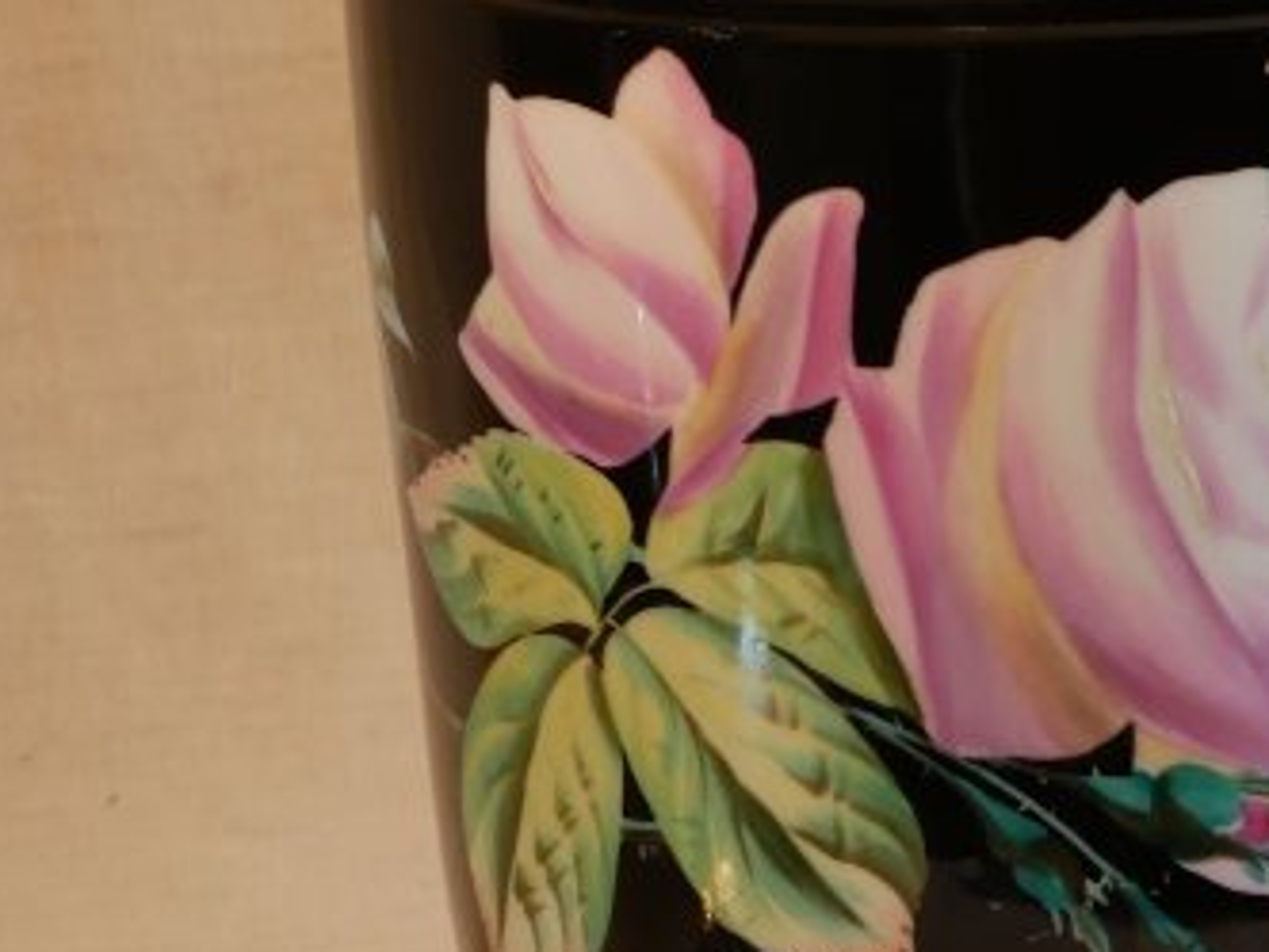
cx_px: 2148
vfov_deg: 6.8
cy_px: 250
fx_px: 7955
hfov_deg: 8.8
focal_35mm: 217
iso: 200
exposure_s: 1/100
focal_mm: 30
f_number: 3.5
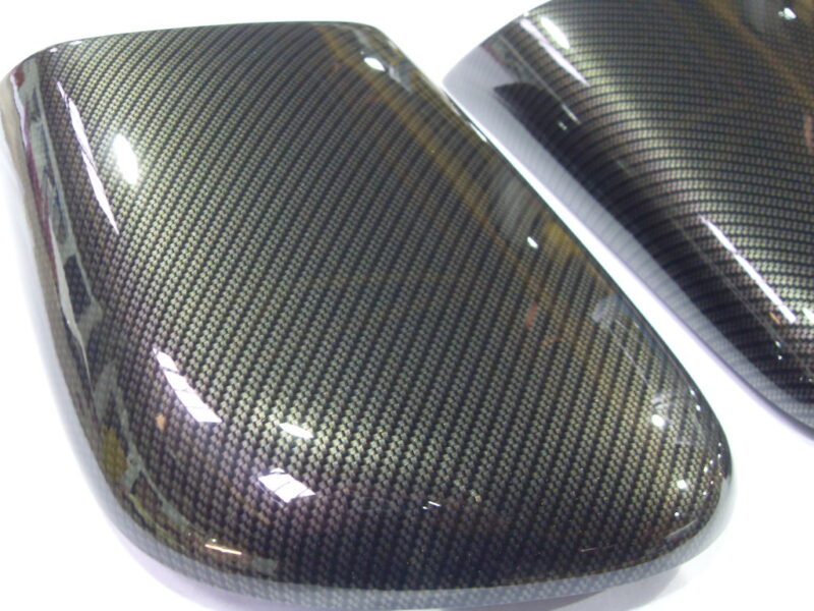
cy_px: 306
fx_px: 823
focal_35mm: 35
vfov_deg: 40.7
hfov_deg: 52.6
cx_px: 407
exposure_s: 1/8
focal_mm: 6.3
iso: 200
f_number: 2.8
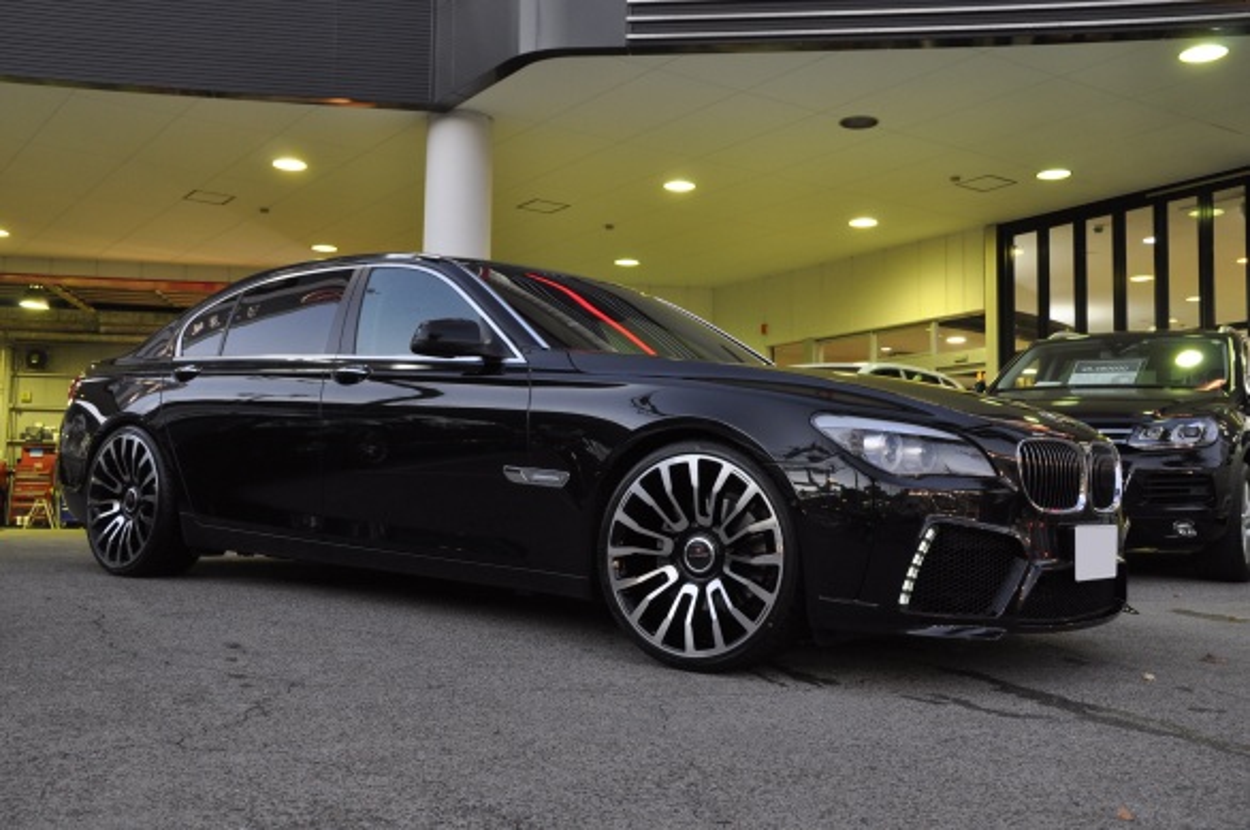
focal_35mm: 39
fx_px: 1352
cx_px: 625
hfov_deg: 49.6
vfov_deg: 34.1
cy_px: 415
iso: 500
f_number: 8
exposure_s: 1/10
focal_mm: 26
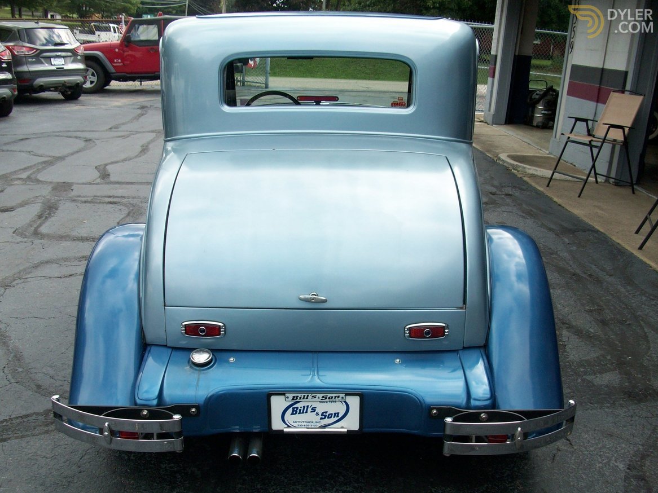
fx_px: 665
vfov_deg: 40.7
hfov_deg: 52.6
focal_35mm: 35
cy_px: 253
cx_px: 320
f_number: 2.8
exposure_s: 1/453
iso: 64
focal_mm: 5.7
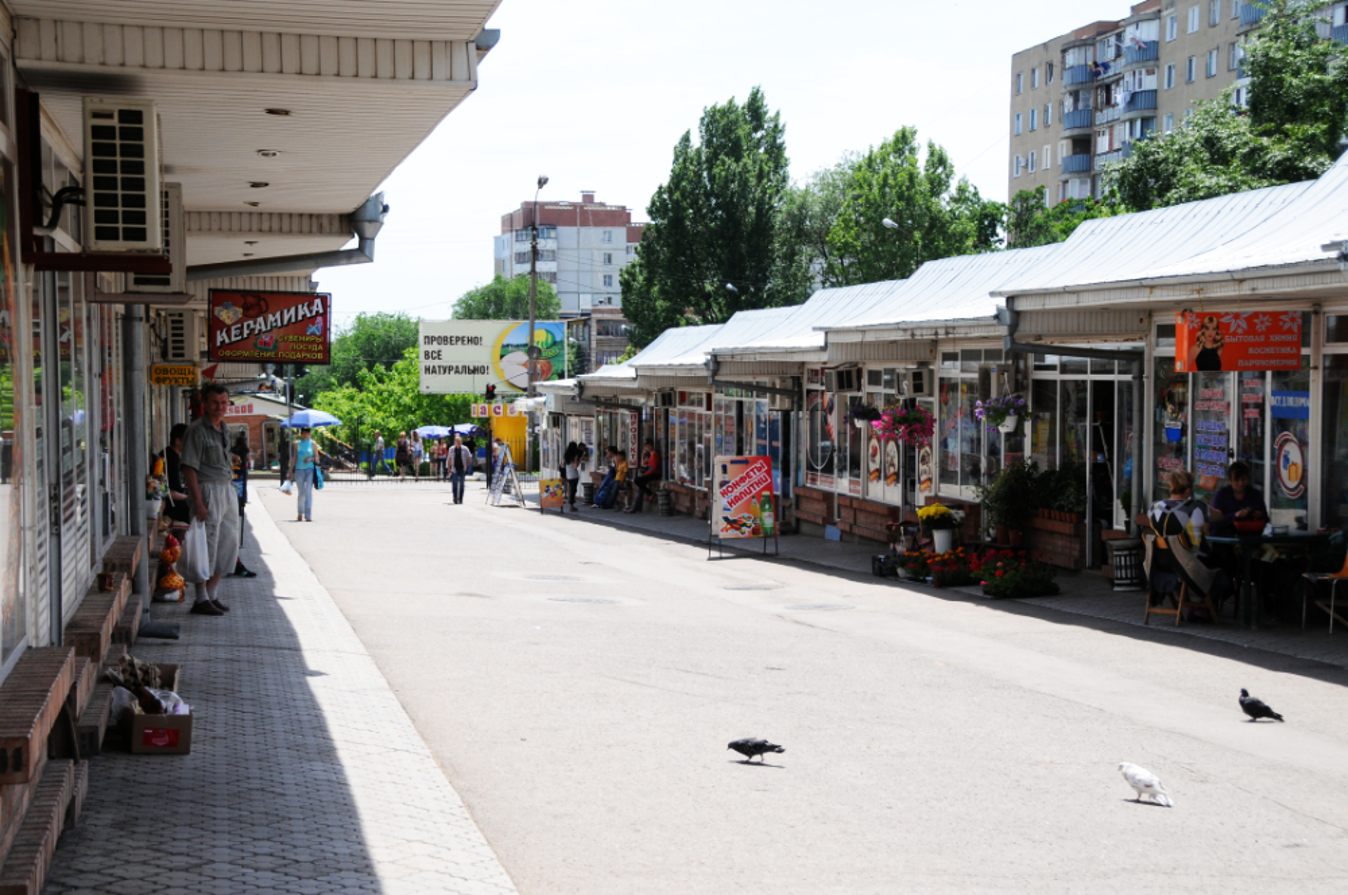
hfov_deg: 33.4
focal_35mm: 60
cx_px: 674
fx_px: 2244
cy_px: 448
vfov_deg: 22.6
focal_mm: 40
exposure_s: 1/640
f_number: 9
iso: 320
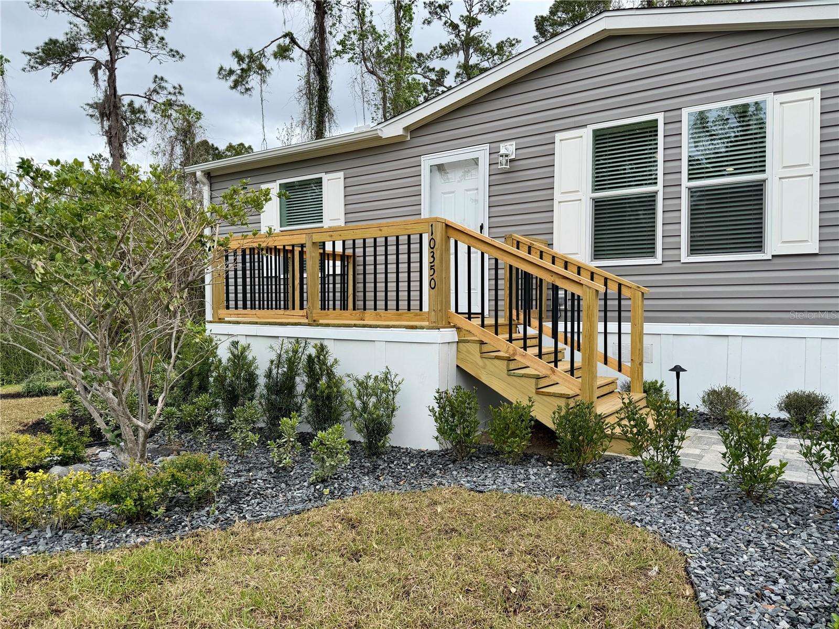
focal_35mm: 24
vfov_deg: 56.8
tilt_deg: -1.0
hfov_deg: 71.6
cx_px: 420
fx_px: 582
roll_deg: +0.0
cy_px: 314
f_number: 1.78
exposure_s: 1/1385
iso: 80
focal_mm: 6.76
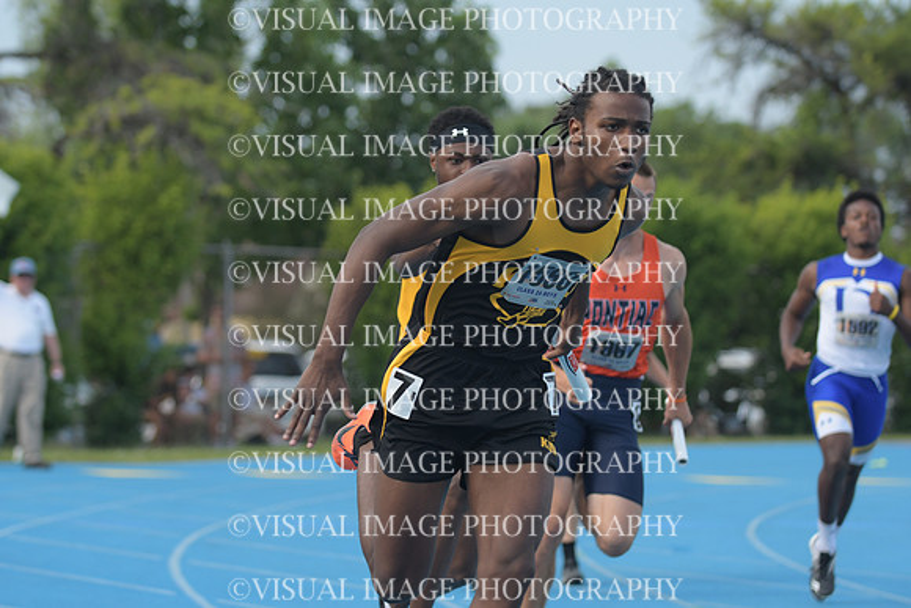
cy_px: 304
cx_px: 456
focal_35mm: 153
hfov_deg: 13.4
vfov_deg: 9.0
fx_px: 3872
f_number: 3.5
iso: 400
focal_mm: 102
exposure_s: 1/2000
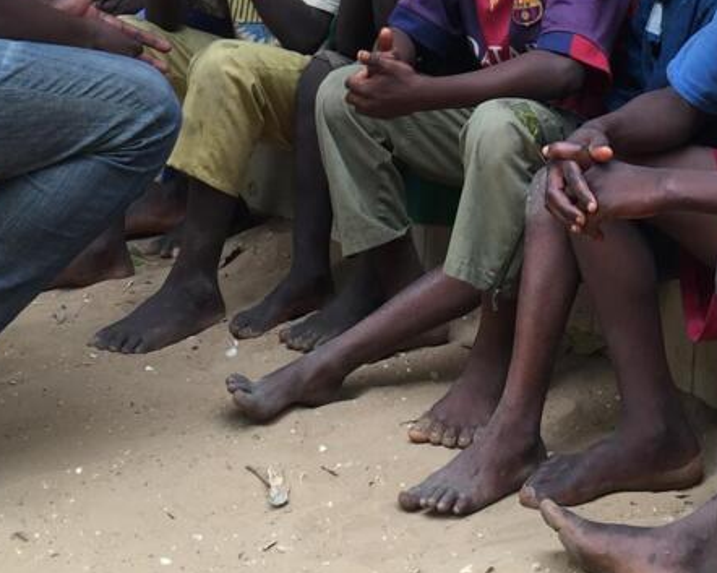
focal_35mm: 82
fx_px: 1739
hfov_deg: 23.2
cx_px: 446
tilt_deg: -3.1
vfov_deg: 17.8
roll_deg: -2.4
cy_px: -122
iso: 32
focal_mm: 4.15
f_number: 2.2
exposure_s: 1/101
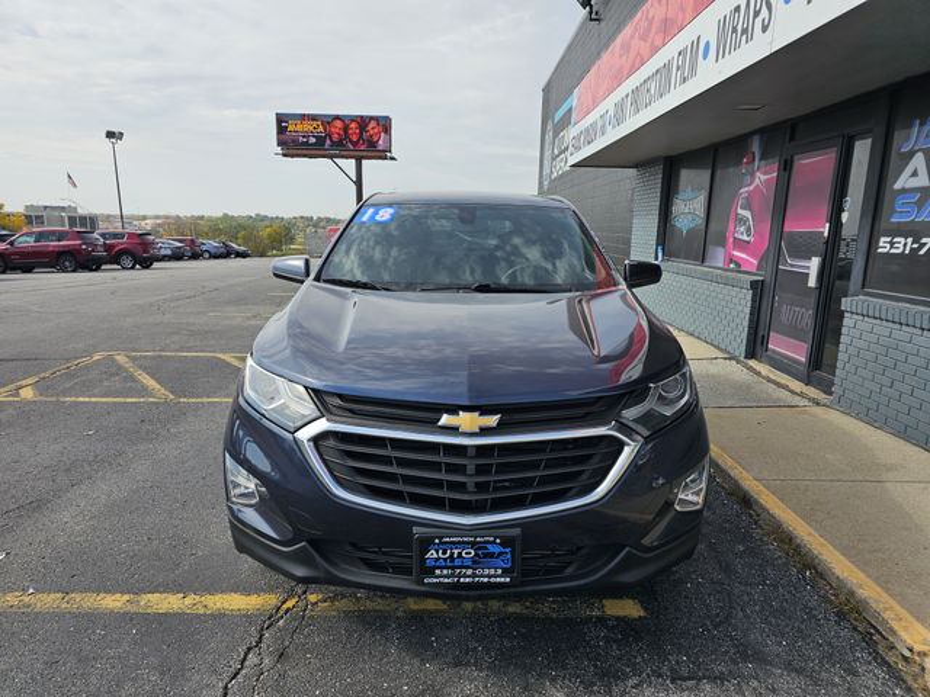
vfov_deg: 58.9
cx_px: 465
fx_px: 618
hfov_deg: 73.9
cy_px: 348
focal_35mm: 23
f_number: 1.7
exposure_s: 1/566
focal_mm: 6.3
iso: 10
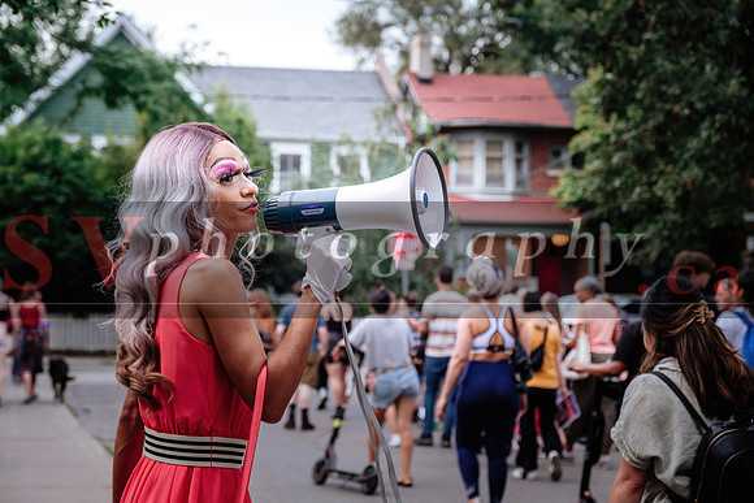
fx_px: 1739
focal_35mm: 83
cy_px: 252
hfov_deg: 24.5
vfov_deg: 16.5
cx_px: 377
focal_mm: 55
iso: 800
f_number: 4
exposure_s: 1/250
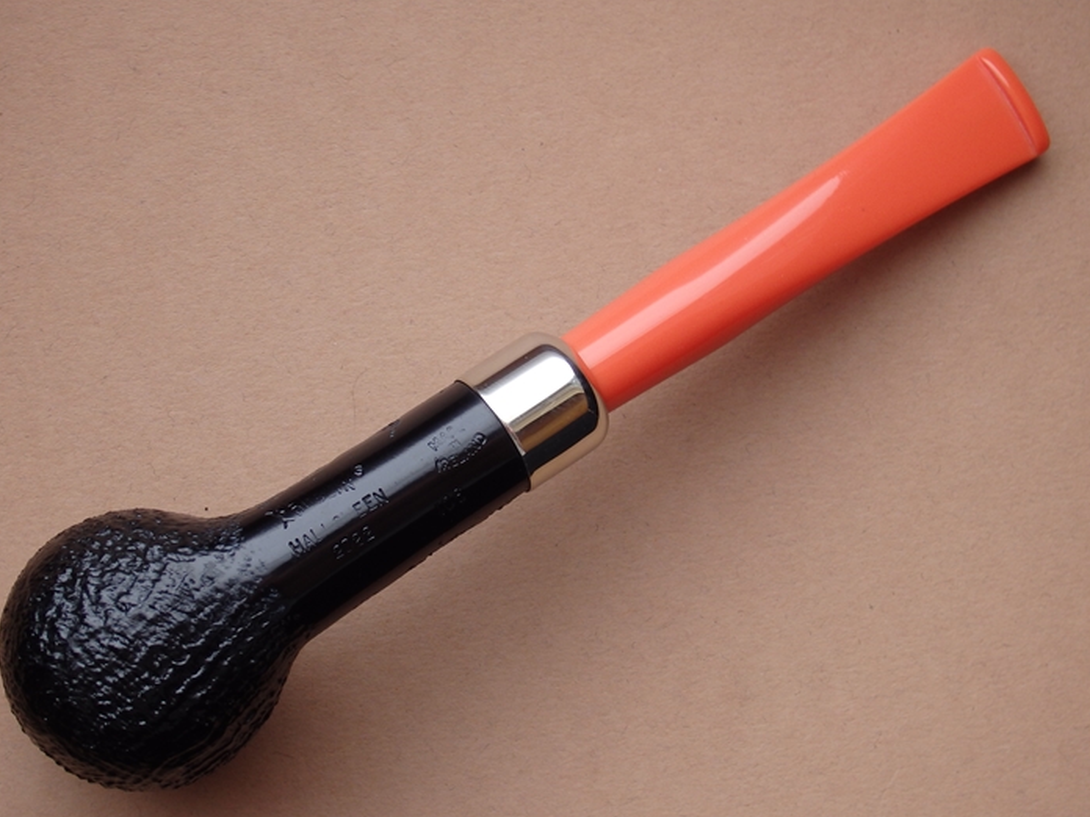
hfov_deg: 28.2
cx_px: 512
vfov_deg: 21.3
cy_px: 430
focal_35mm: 69
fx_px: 2173
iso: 125
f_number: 4.2
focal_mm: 10.8
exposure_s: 1/13
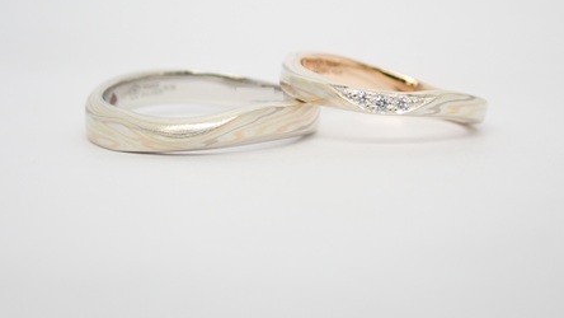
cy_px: 105
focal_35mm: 85
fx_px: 1271
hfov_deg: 25.0
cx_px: 283
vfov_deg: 14.2
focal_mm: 13.65
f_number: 4.1
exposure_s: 1/100
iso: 200
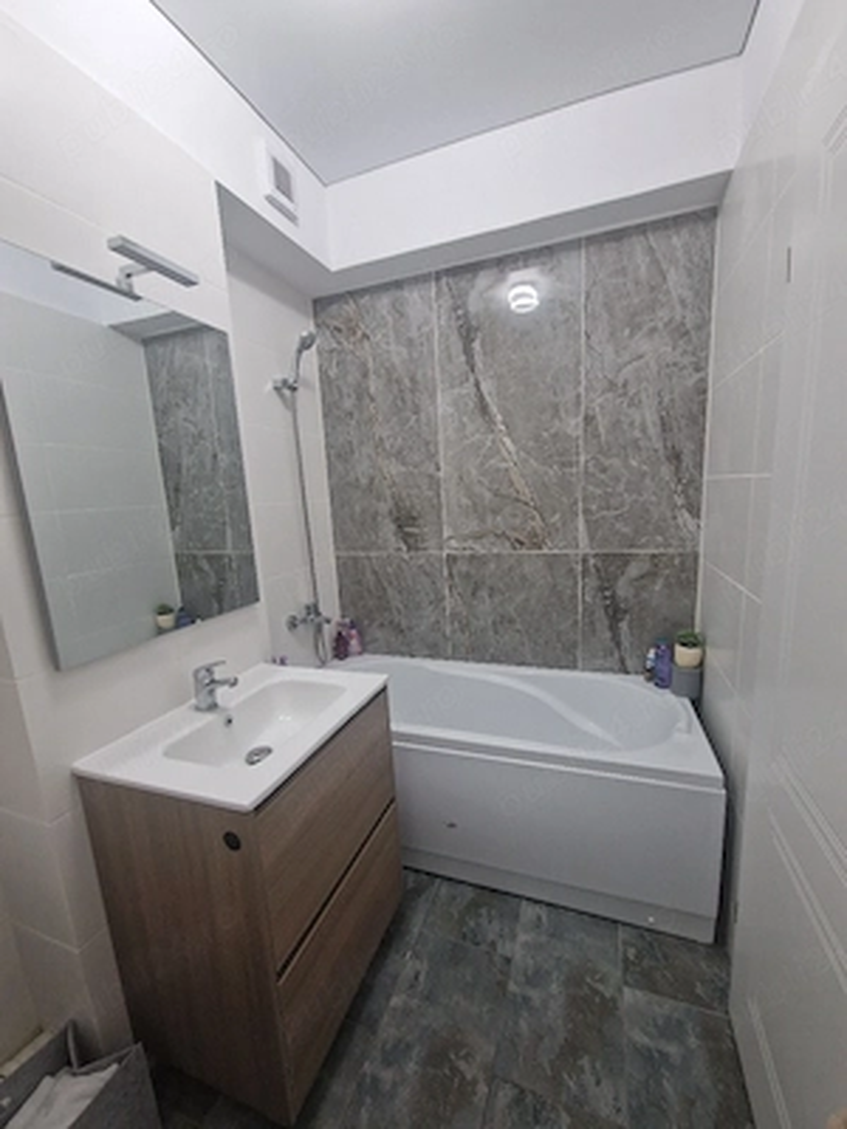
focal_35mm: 13
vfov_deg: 106.2
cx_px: 424
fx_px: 424
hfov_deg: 89.9
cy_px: 564
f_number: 2.2
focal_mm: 2.2
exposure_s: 1/50
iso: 200
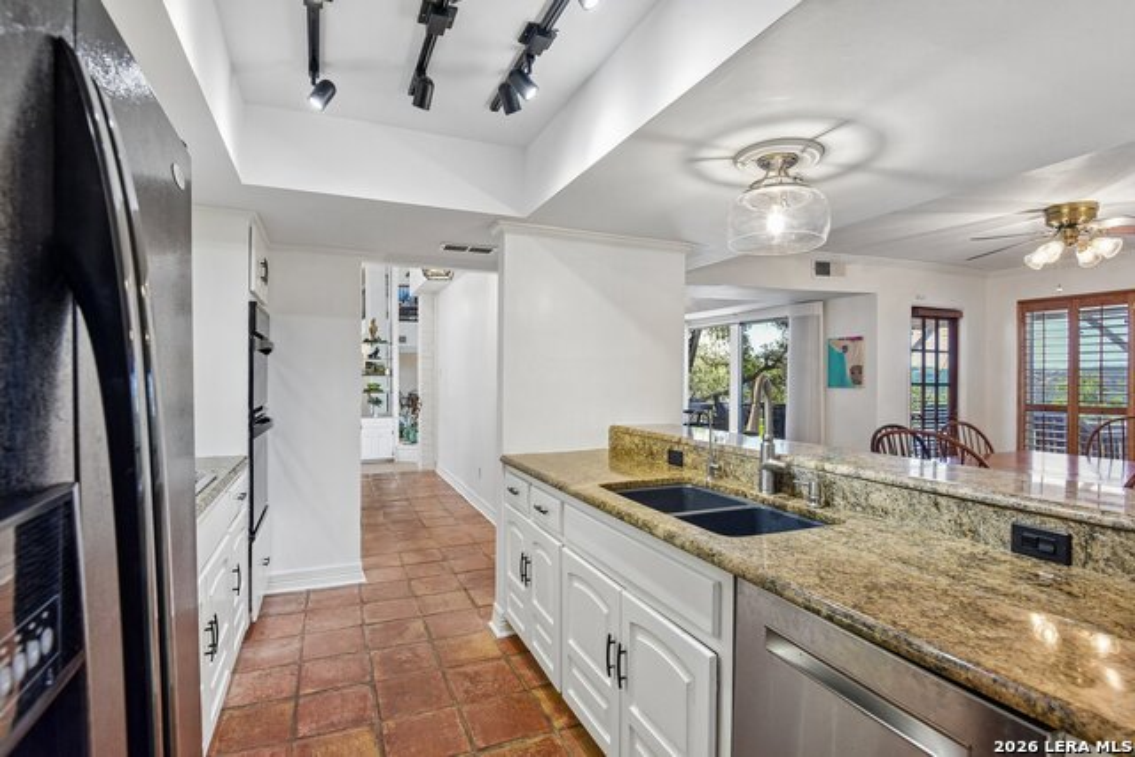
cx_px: 568
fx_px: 568
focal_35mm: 18
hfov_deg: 90.0
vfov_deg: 67.4
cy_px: 378
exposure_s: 1/20
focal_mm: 18
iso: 1400
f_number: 8
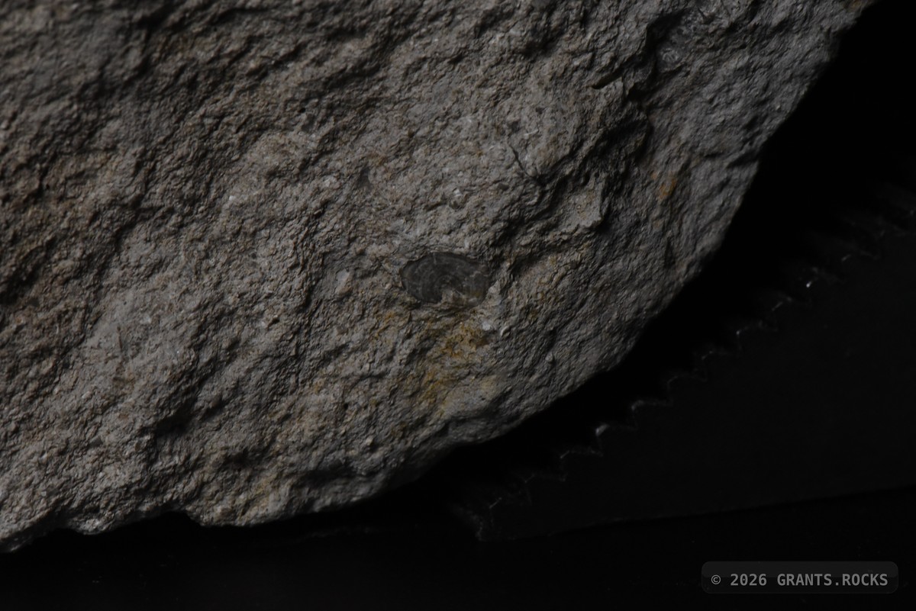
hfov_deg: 19.4
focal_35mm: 105
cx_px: 458
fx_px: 2672
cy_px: 306
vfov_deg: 13.1
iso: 5000
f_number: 20
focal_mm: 105
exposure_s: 1/40
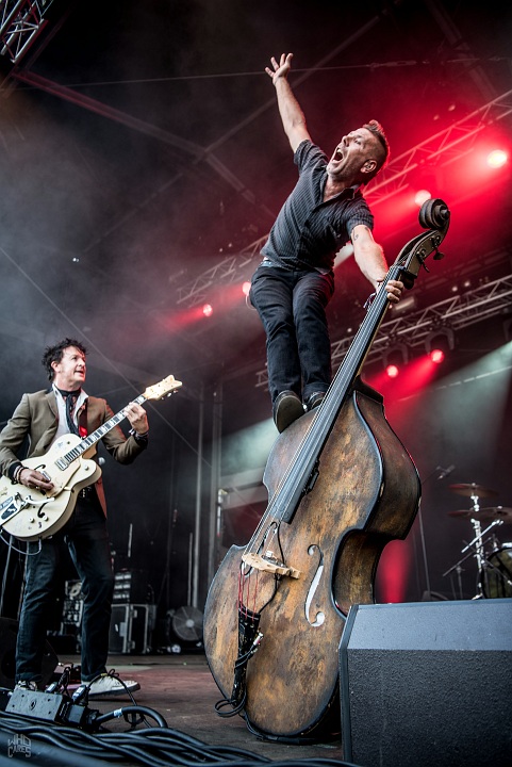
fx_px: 618
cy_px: 384
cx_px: 256
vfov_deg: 63.6
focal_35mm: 29
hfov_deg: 45.0
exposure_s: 1/100
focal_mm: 29
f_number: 2.8
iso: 125
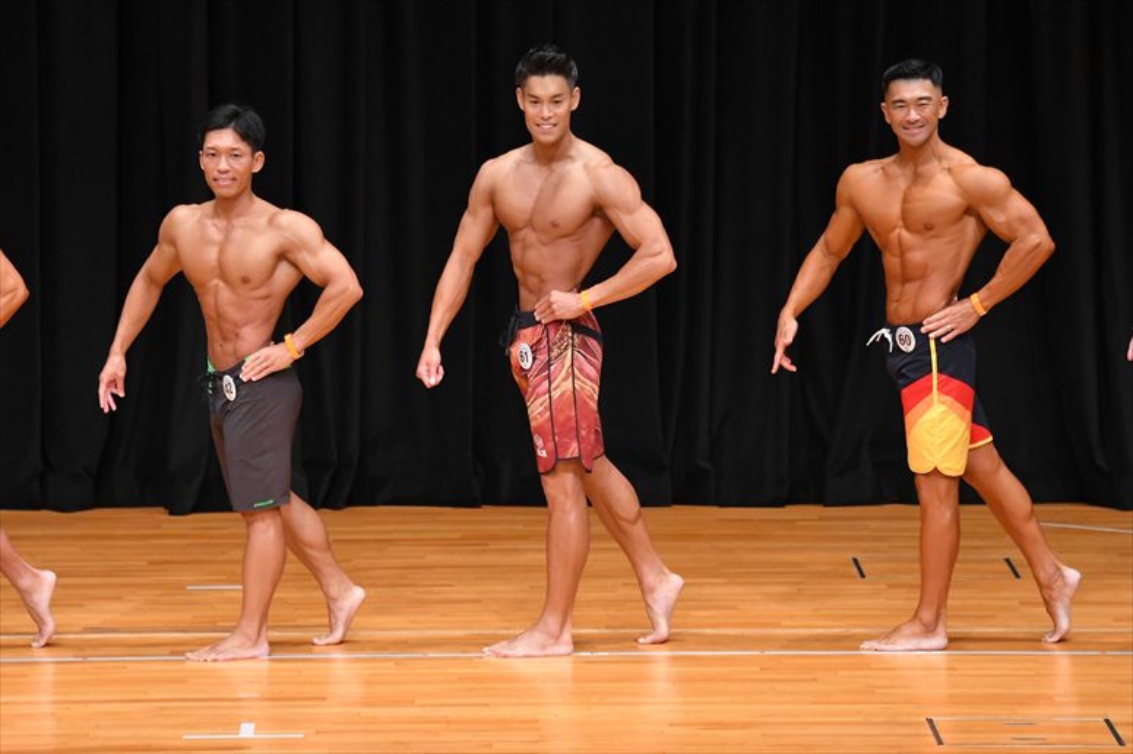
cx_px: 566
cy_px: 377
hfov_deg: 8.1
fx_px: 8022
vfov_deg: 5.4
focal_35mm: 255
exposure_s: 1/400
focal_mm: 170
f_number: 5.6
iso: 4000
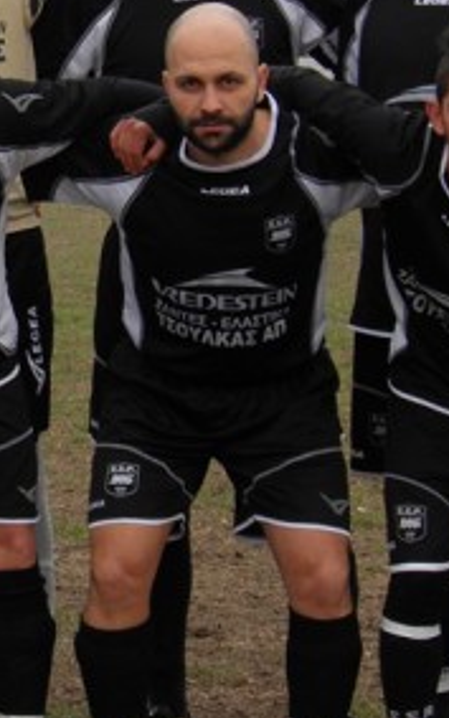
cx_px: -142
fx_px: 4833
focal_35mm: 247
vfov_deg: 8.5
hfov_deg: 5.3
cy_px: 207
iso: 50
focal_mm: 17.1
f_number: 4
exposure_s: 1/125
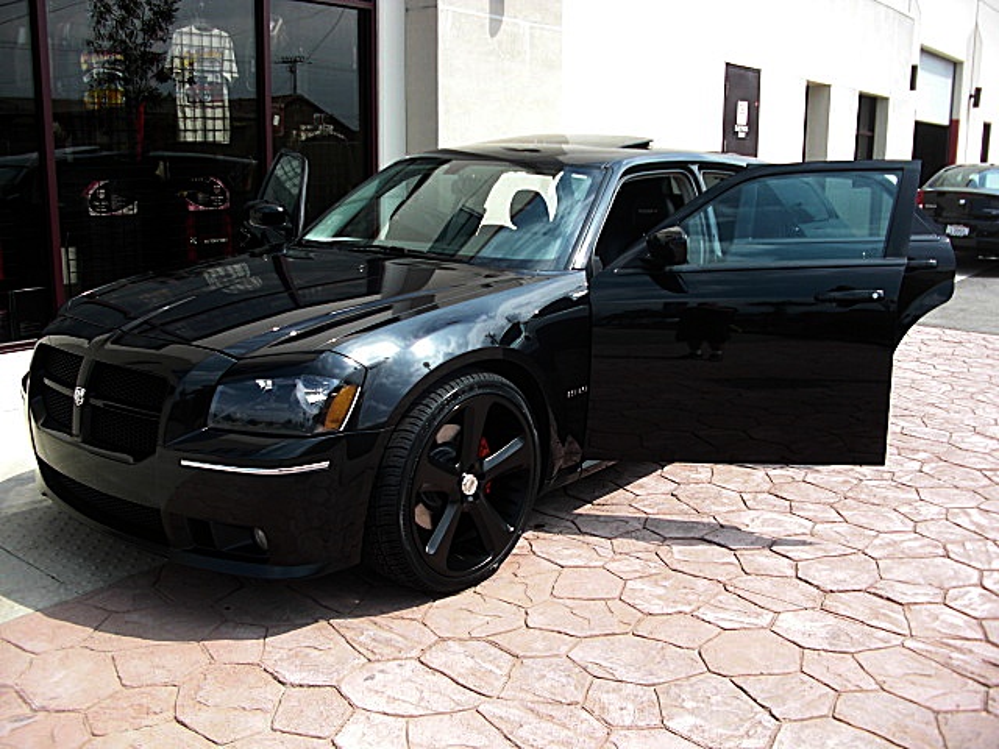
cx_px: 500
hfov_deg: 51.4
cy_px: 374
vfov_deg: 39.7
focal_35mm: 36
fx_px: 1039
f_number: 2.8
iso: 50
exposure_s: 1/500
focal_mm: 6.3
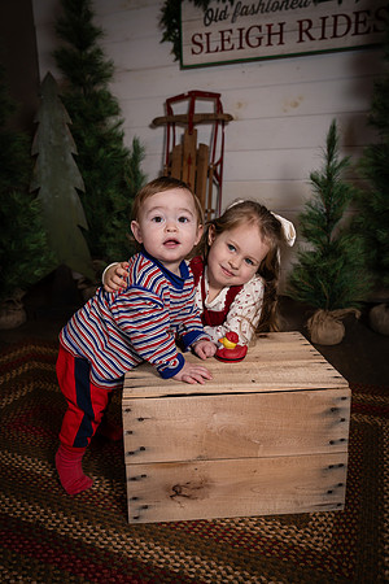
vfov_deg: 61.9
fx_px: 486
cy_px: 292
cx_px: 194
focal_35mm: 30
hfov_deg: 43.6
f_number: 4
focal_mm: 30
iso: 400
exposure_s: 1/250
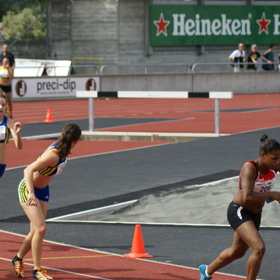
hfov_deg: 7.6
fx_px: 2114
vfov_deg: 7.6
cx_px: 81
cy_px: 140
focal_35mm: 231
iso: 100
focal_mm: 120
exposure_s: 1/400
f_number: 5.6
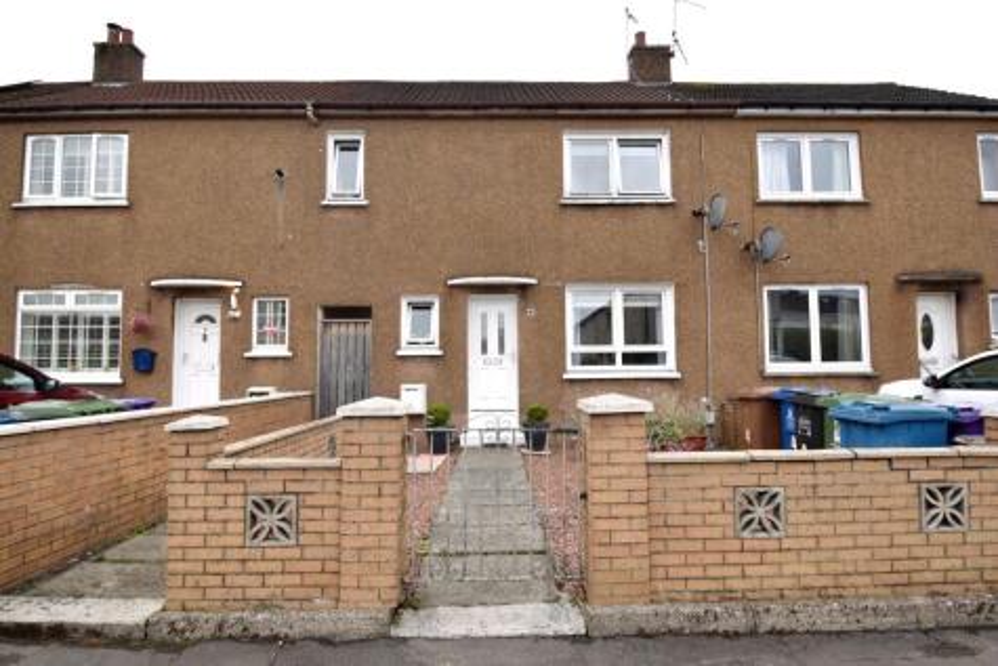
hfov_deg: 85.4
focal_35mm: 20
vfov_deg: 63.3
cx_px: 499
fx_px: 541
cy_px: 333
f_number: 6.3
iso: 100
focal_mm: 13
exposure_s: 1/160
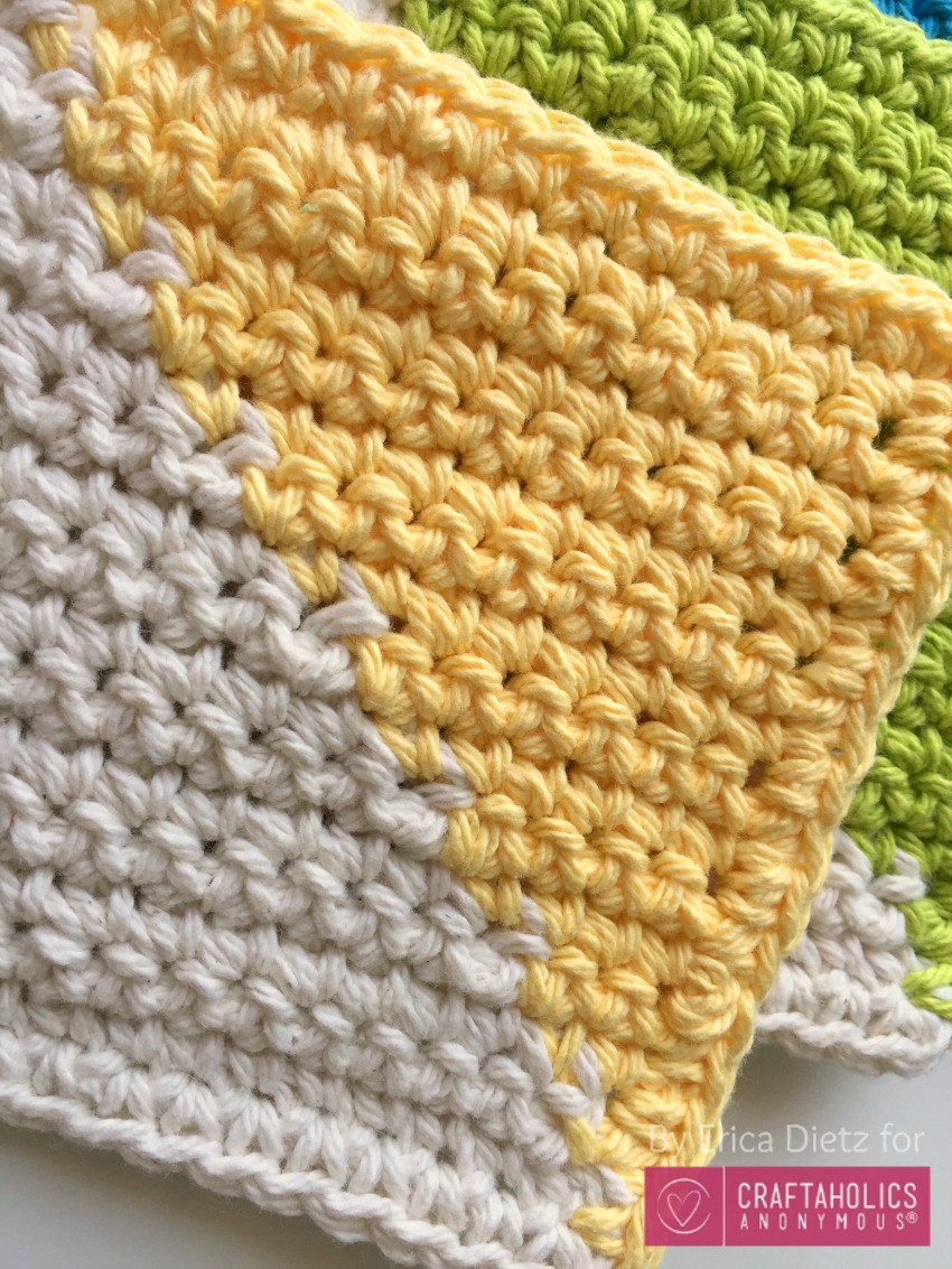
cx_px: 476
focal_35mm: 29
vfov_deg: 61.7
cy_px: 634
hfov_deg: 48.2
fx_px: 1063
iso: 40
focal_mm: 4.15
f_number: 2.2
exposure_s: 1/120
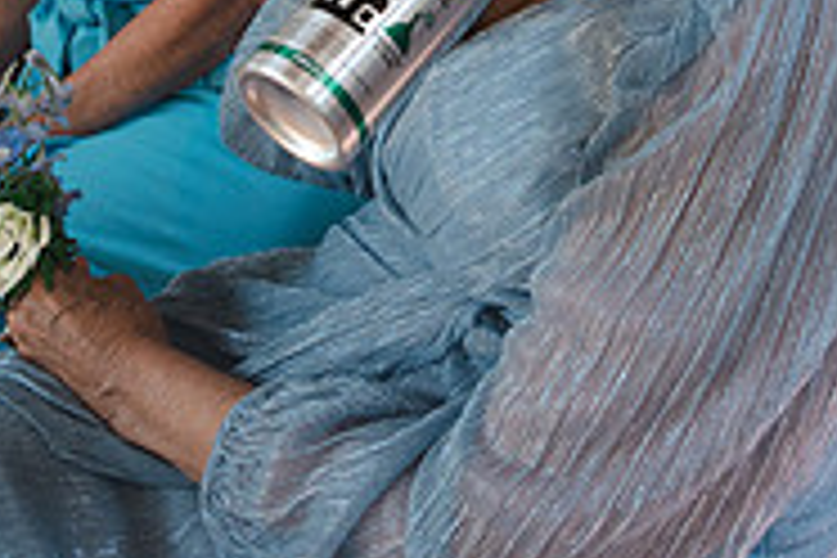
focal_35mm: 75
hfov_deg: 26.8
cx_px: 585
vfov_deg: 16.6
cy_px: -270
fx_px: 1744
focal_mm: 24
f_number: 4
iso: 1000
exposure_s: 1/640
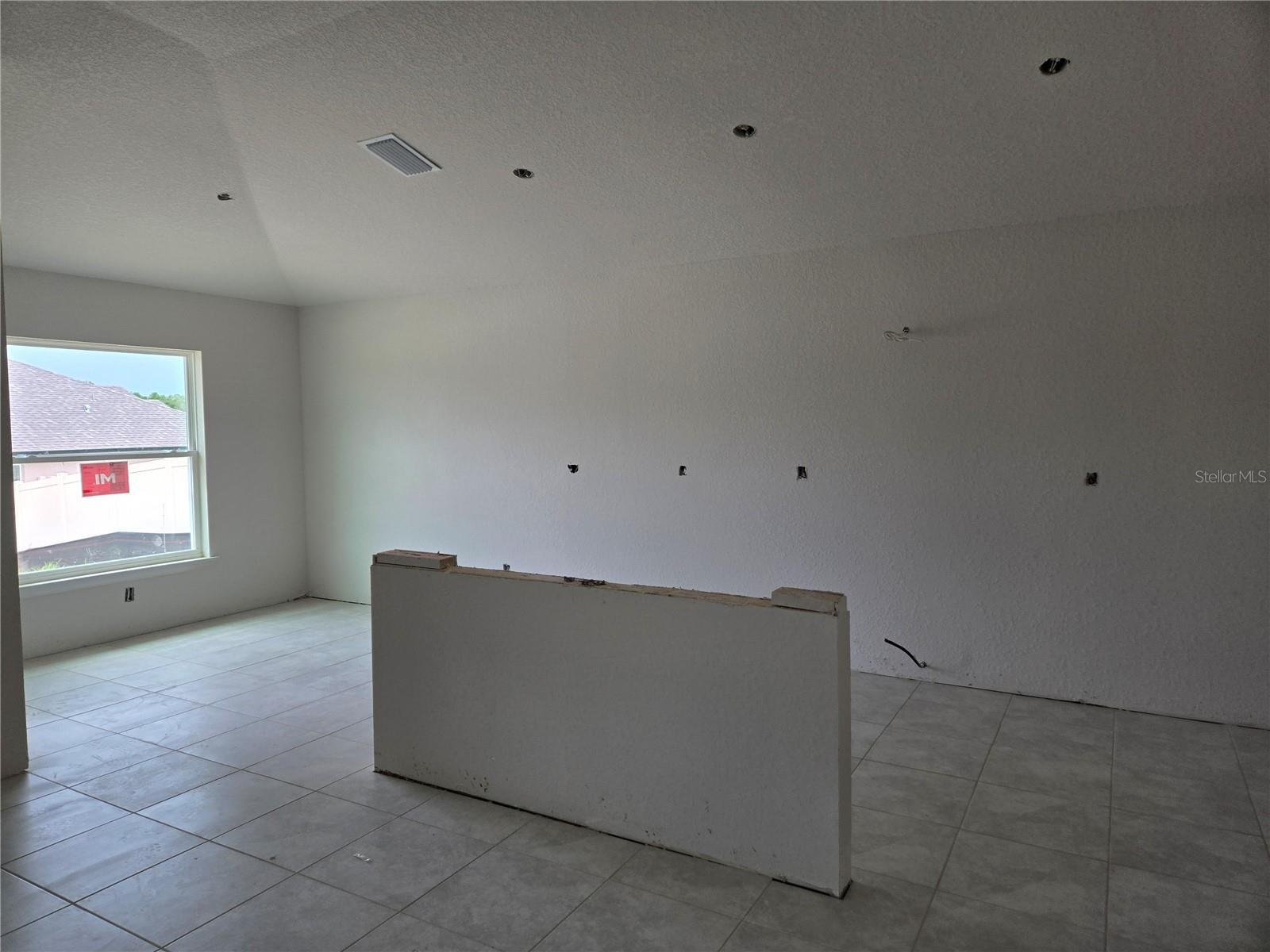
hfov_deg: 73.9
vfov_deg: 58.9
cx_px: 635
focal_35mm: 23
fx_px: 844
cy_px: 476
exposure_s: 1/180
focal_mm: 5.4
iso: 64
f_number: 1.8
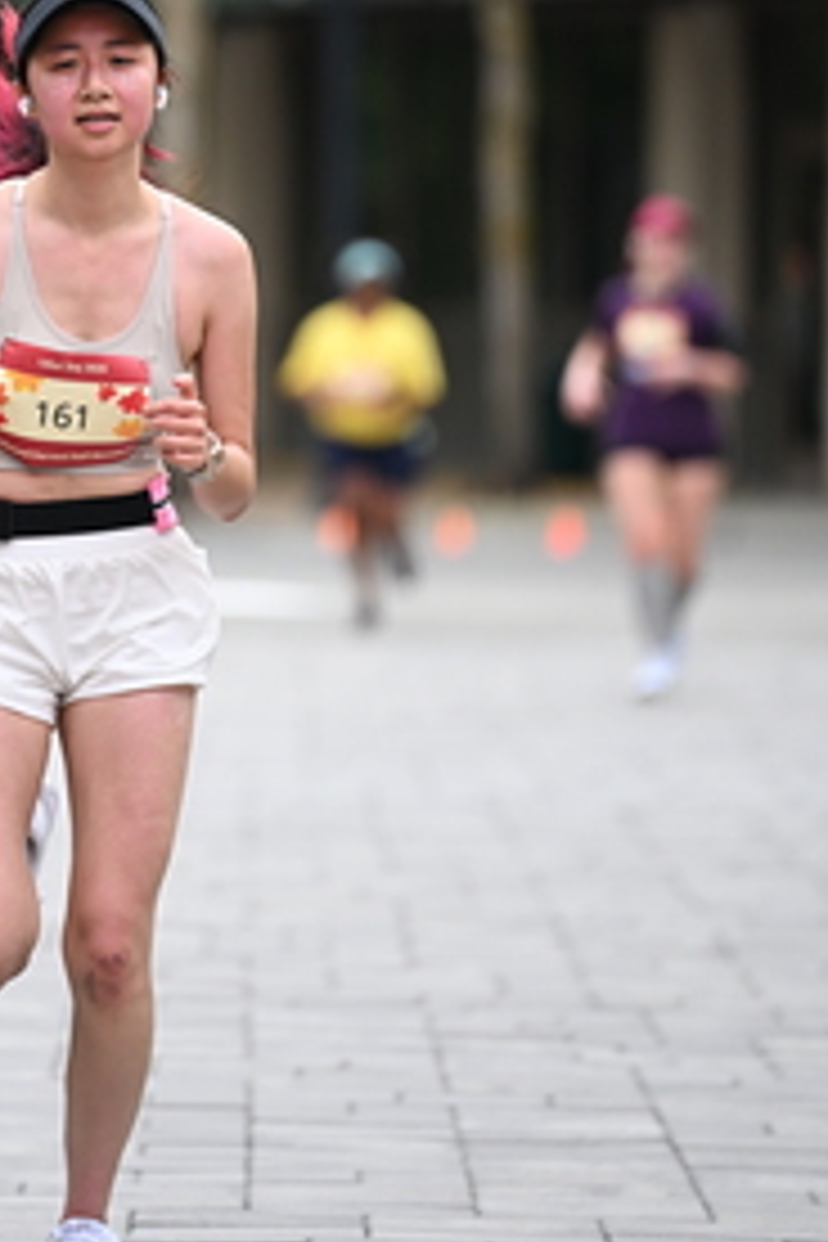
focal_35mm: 398
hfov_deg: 3.5
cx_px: 65
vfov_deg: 5.2
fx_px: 13730
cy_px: 297
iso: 640
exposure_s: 1/2500
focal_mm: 200
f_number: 2.8
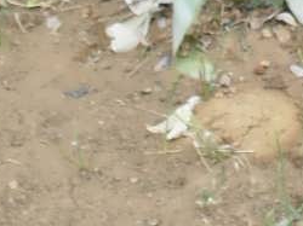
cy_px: -274
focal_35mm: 274
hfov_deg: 7.2
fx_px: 2396
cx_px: 399
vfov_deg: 5.3
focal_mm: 10.1
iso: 100
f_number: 4.3
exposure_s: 1/90
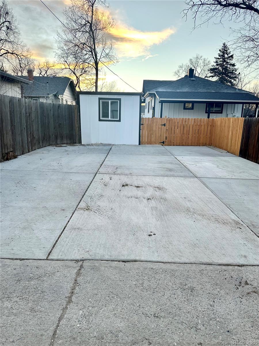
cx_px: 130
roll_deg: -2.3
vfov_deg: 71.6
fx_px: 239
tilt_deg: -11.3
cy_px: 173
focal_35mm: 24
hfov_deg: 56.8
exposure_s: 1/163
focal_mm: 6.86
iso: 80
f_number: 1.78
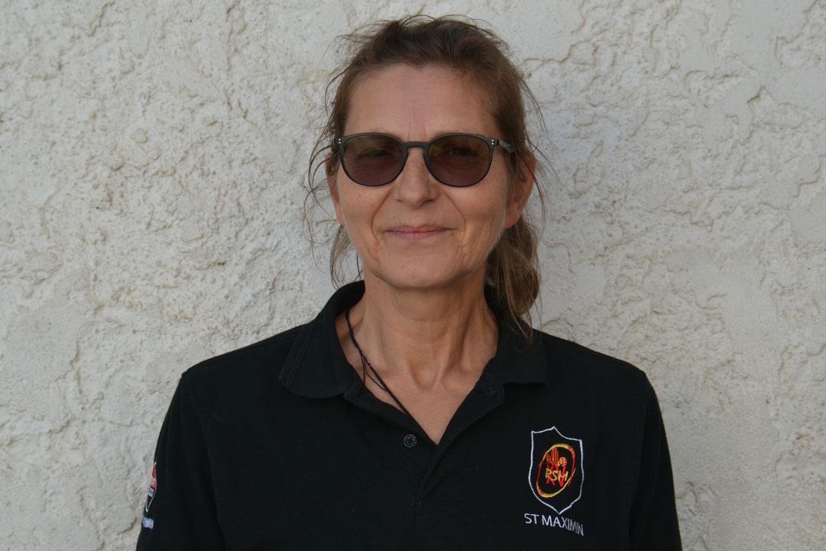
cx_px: 417
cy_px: 275
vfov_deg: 15.2
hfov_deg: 22.6
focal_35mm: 90
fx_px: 2065
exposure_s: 1/125
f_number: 5.6
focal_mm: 56
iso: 140
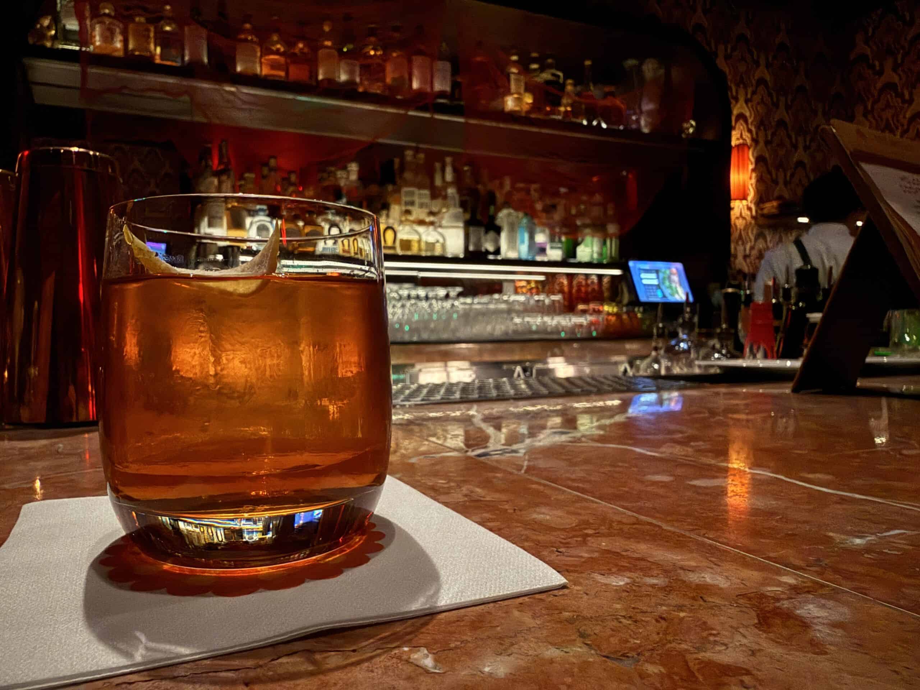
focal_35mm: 24
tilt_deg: -1.7
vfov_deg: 56.8
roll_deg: +0.0
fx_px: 638
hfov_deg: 71.6
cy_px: 345
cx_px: 460
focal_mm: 2.22
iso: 800
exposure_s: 1/19
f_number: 2.2
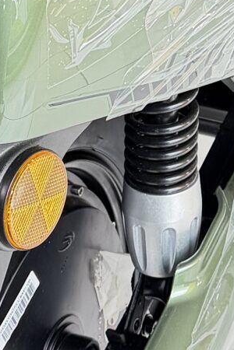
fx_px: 1384
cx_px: 204
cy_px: -247
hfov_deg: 9.6
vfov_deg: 13.2
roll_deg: -5.5
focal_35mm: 142
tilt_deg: -31.2
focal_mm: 6.76
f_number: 1.78
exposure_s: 1/120
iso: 320
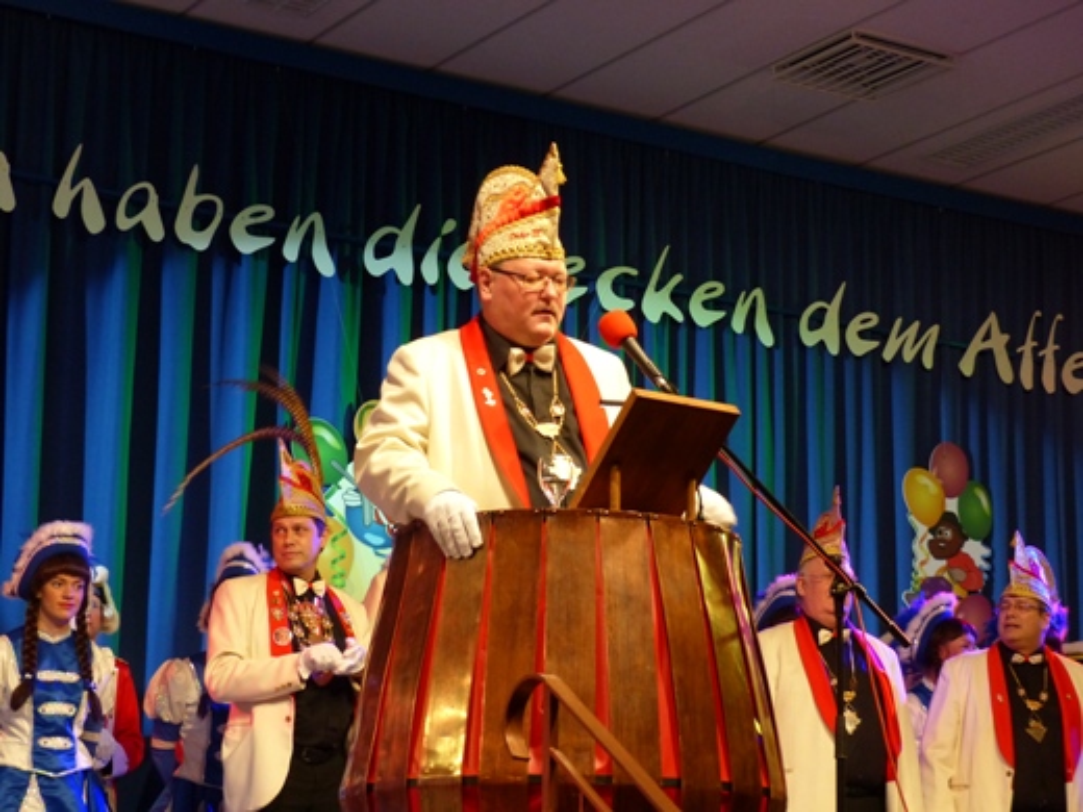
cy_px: 406
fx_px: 2597
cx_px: 542
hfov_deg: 23.6
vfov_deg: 17.8
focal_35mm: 83
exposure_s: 1/50
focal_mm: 15
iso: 400
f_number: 2.8
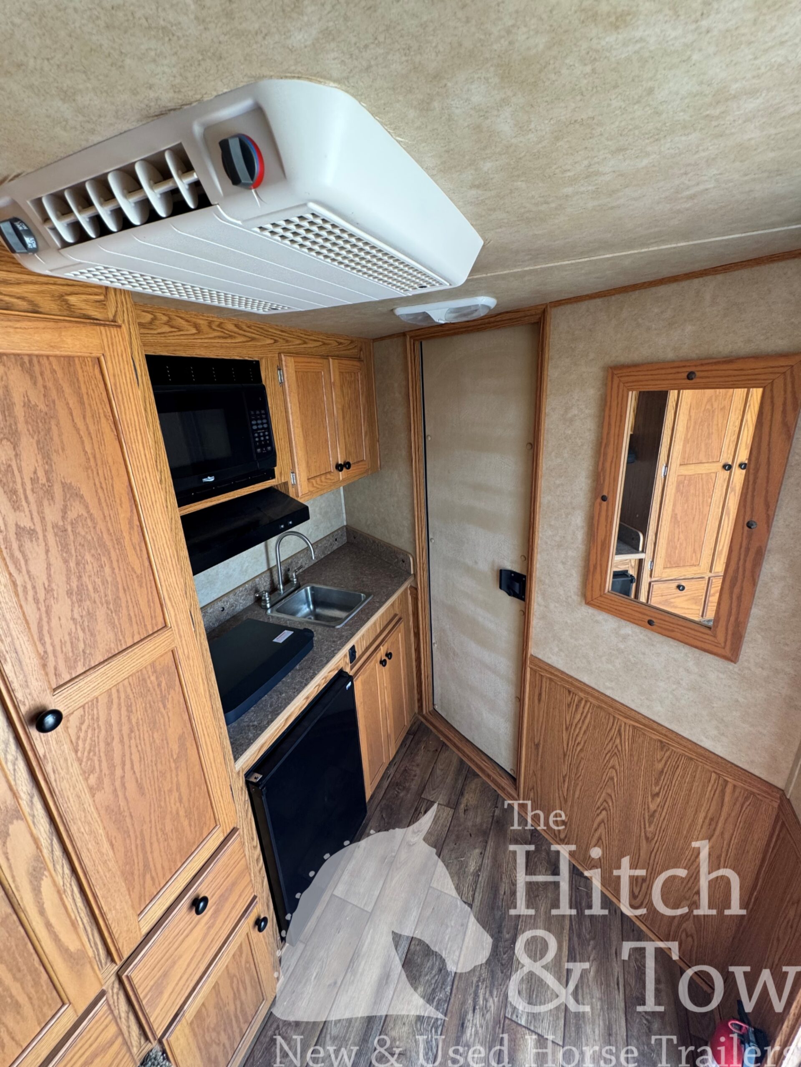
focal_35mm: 14
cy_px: 534
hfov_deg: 85.7
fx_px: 432
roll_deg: +4.3
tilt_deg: -21.0
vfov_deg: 102.1
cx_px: 400
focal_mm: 2.22
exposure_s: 1/99
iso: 160
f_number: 2.2
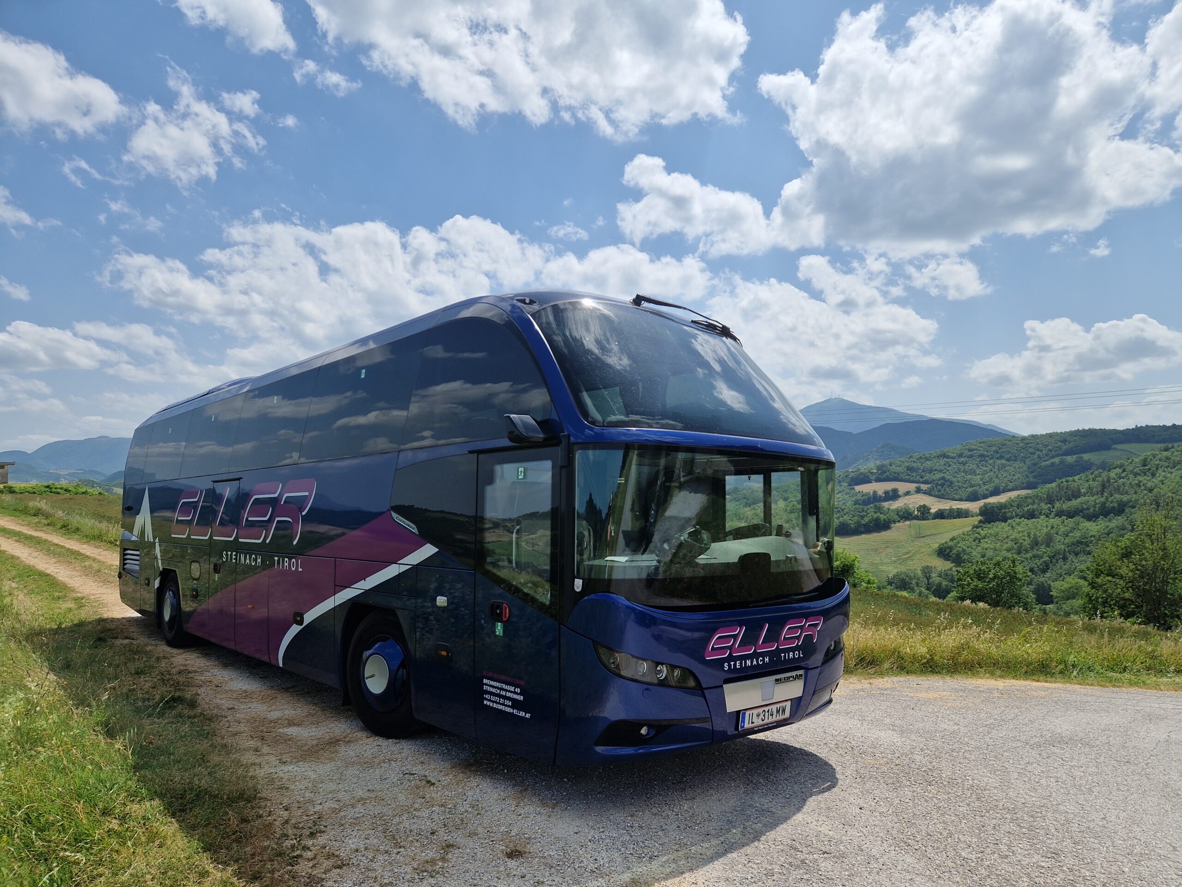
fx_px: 785
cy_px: 444
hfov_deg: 73.9
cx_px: 591
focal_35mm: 23
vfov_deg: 58.9
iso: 50
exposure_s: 1/25641
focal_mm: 5.4
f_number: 1.8
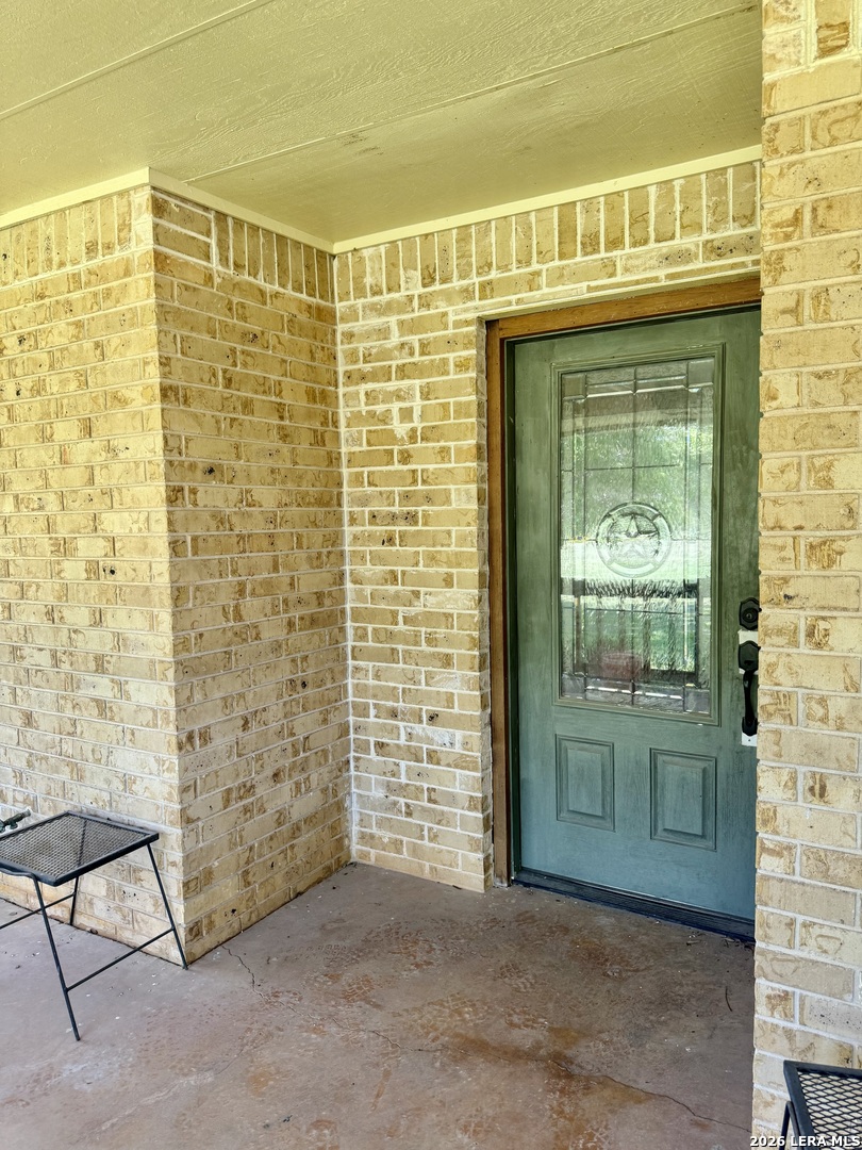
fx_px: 797
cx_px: 431
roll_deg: +1.2
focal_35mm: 24
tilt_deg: -3.3
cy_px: 575
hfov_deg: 56.8
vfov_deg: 71.6
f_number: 1.78
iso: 100
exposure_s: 1/121
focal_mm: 6.76
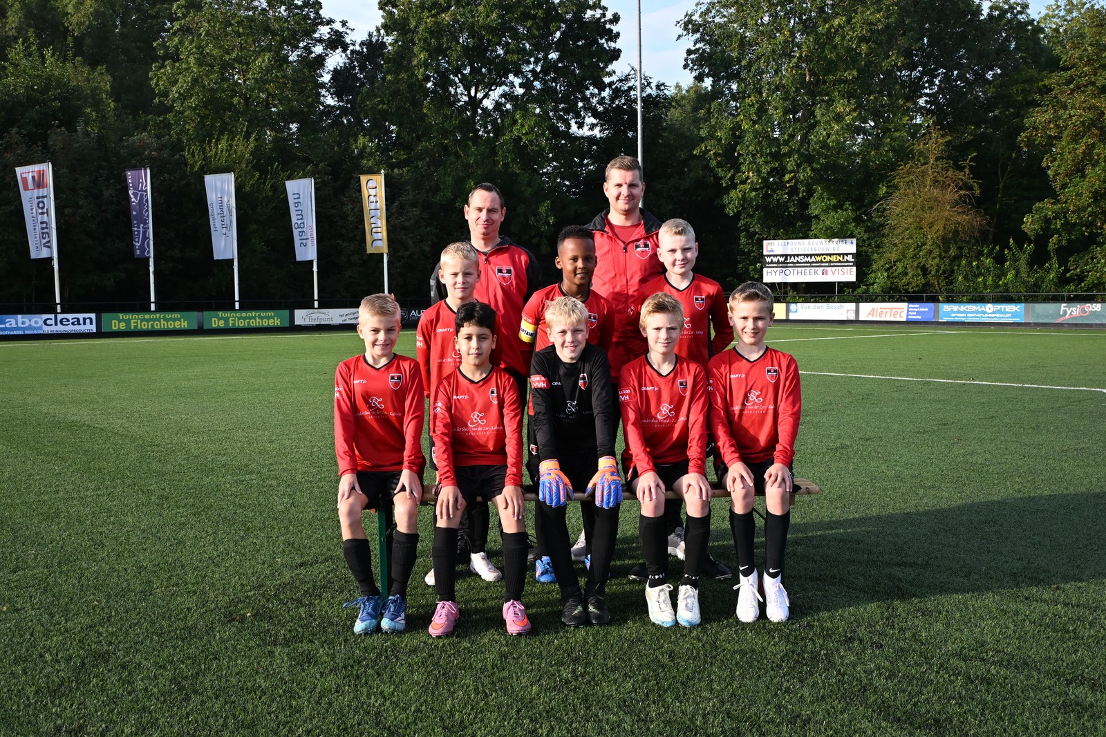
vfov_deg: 35.0
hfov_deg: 50.7
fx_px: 1167
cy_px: 368
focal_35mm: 38
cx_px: 553
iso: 400
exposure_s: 1/800
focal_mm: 25.5
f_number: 5.3
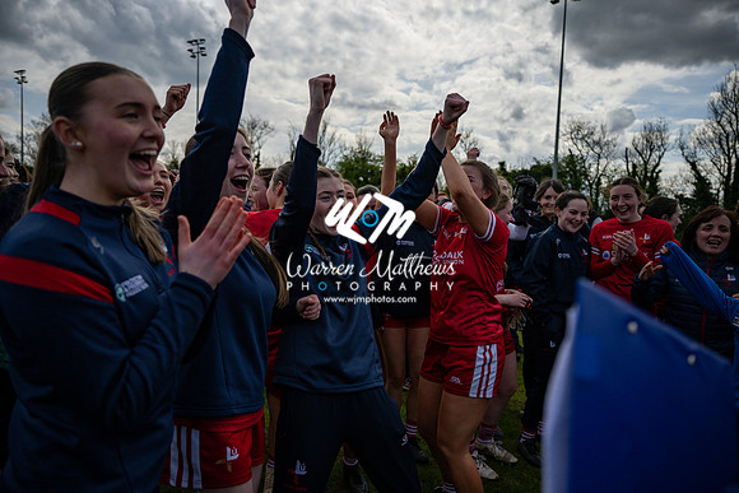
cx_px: 370
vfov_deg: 53.2
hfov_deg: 73.7
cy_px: 246
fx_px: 493
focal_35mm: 24
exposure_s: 1/6400
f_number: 2.8
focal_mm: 24
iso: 125
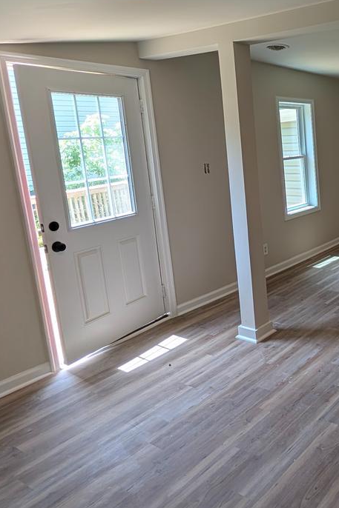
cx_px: 343
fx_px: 396
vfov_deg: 65.1
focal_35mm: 28
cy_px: 216
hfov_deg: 40.4
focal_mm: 2.02
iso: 55
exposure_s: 1/174
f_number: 1.7
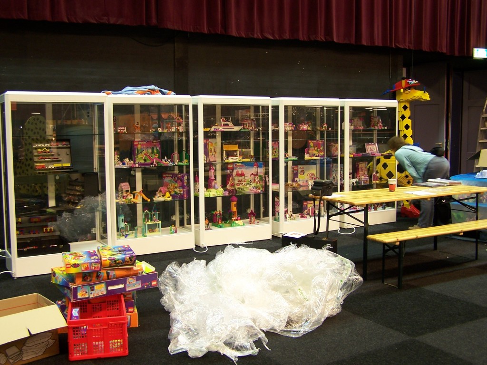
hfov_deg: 49.0
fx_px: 535
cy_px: 182
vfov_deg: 37.7
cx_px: 244
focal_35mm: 38
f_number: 2.8
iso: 80
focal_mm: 6.3
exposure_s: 1/2
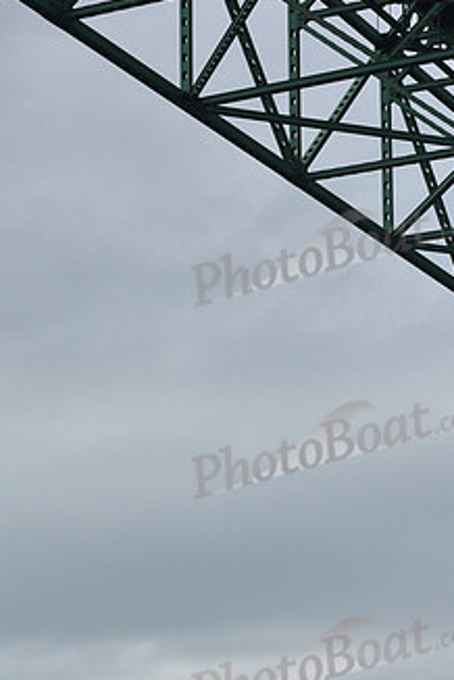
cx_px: 84
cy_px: 582
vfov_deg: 16.4
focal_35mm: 124
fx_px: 2345
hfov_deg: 11.0
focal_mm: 70
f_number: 9
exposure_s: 1/800
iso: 400
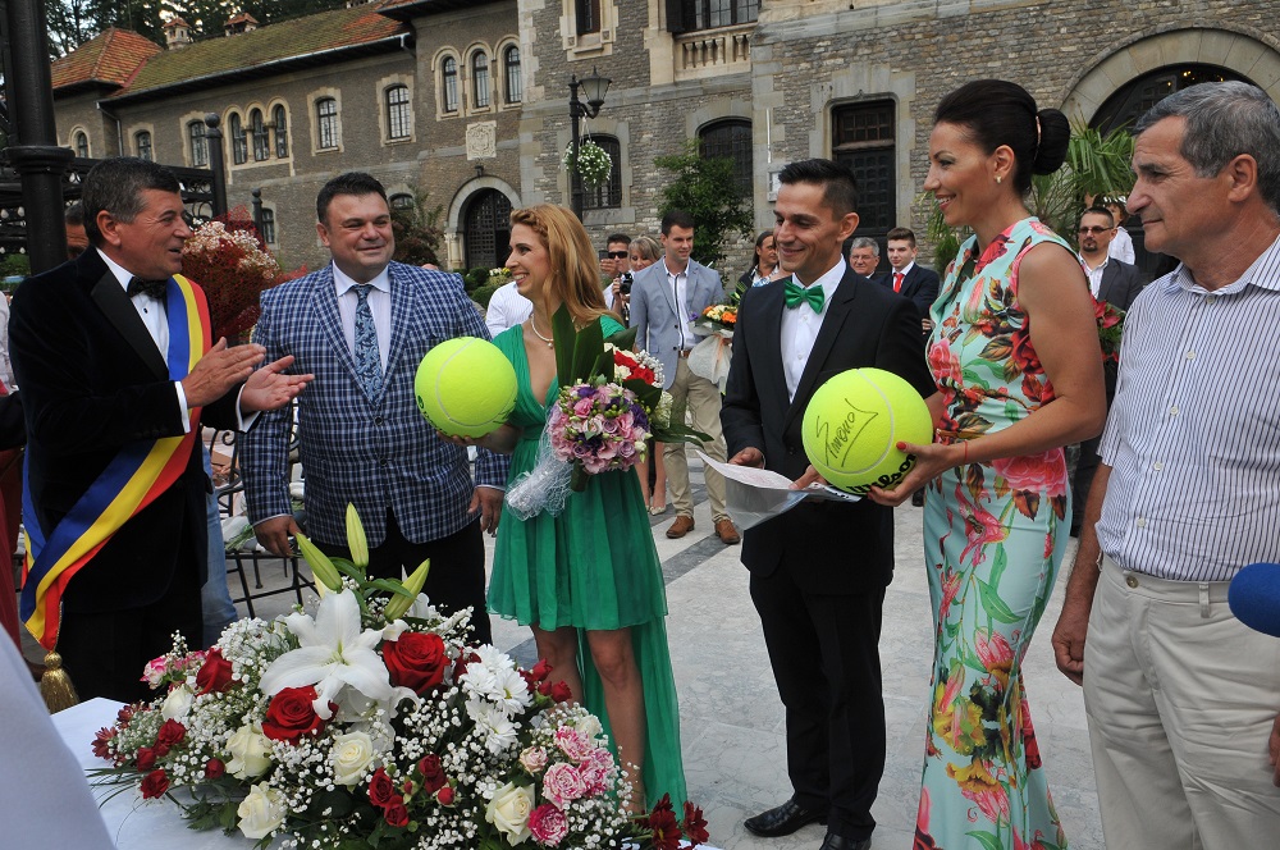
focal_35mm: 27
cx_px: 640
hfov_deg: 67.4
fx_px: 959
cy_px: 425
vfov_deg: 47.8
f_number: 8
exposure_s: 1/250
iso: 400
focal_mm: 18
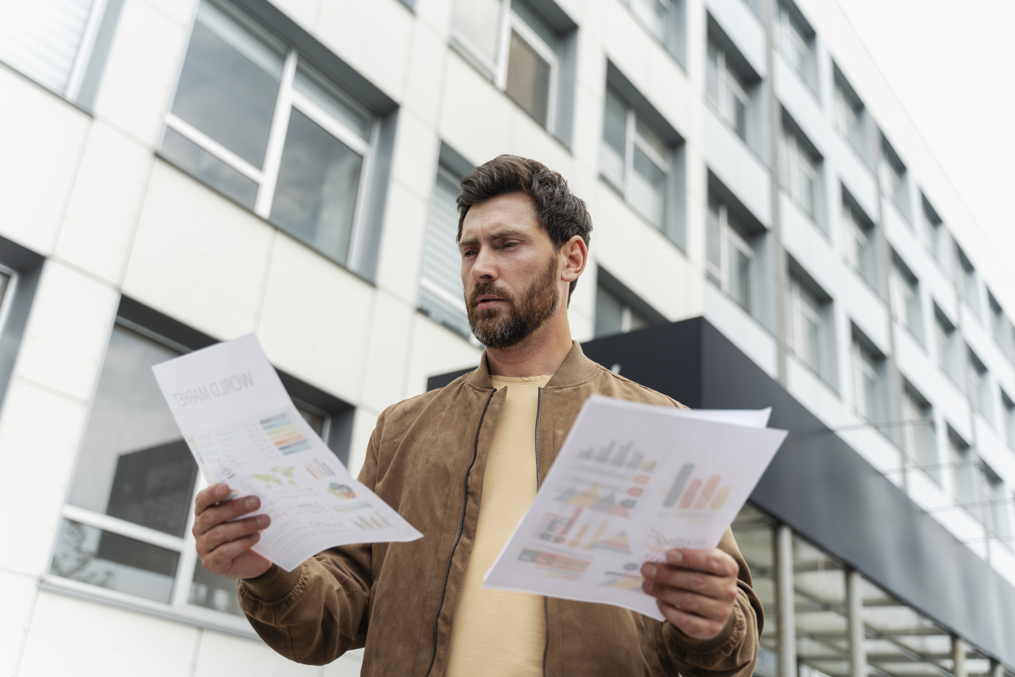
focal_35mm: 37
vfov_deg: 35.9
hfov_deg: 51.9
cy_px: 338
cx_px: 508
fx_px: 1043
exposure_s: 1/500
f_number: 2.8
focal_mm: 37
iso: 160
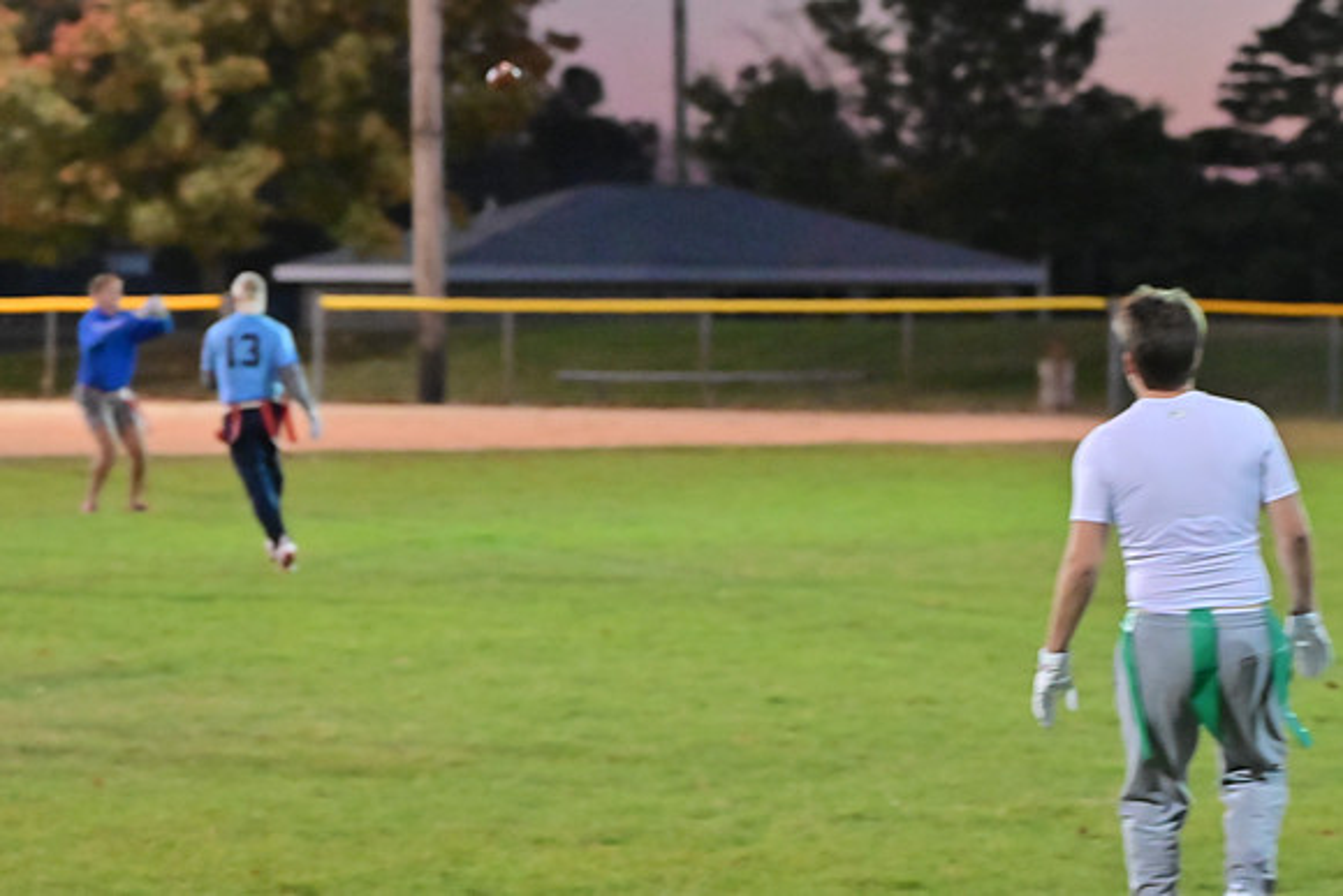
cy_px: 448
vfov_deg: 8.7
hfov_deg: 13.1
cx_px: 672
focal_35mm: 157
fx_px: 5858
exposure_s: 1/400
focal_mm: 105
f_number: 4
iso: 6400
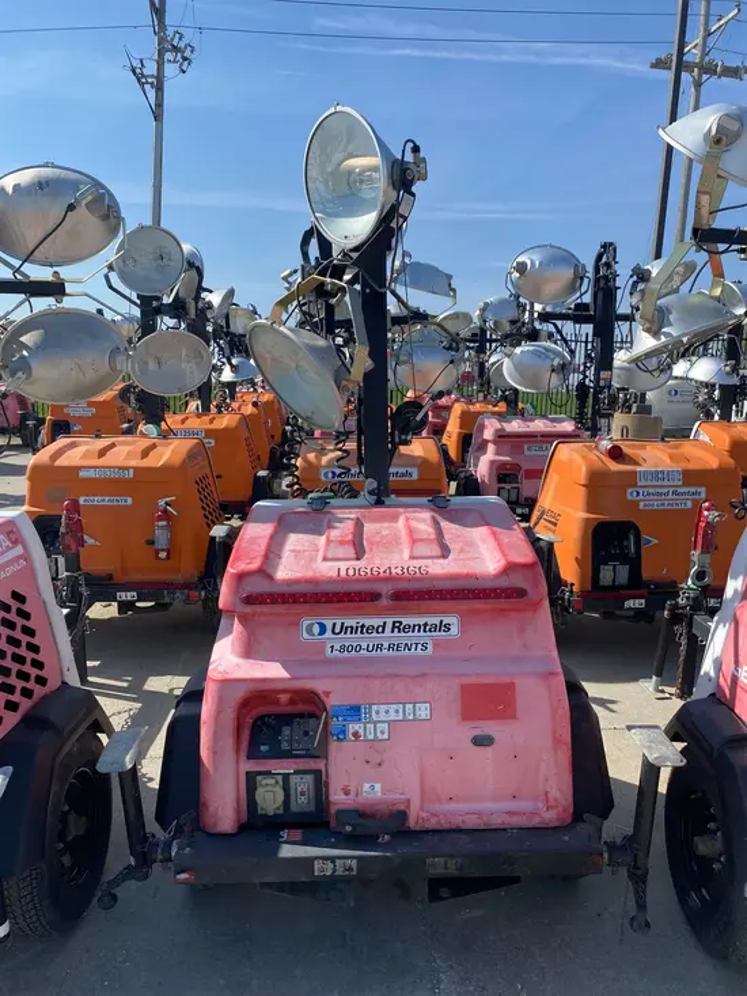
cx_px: 374
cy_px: 498
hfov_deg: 53.1
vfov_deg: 67.3
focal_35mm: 26
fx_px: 748
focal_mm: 4.25
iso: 32
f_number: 1.8
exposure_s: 1/2513
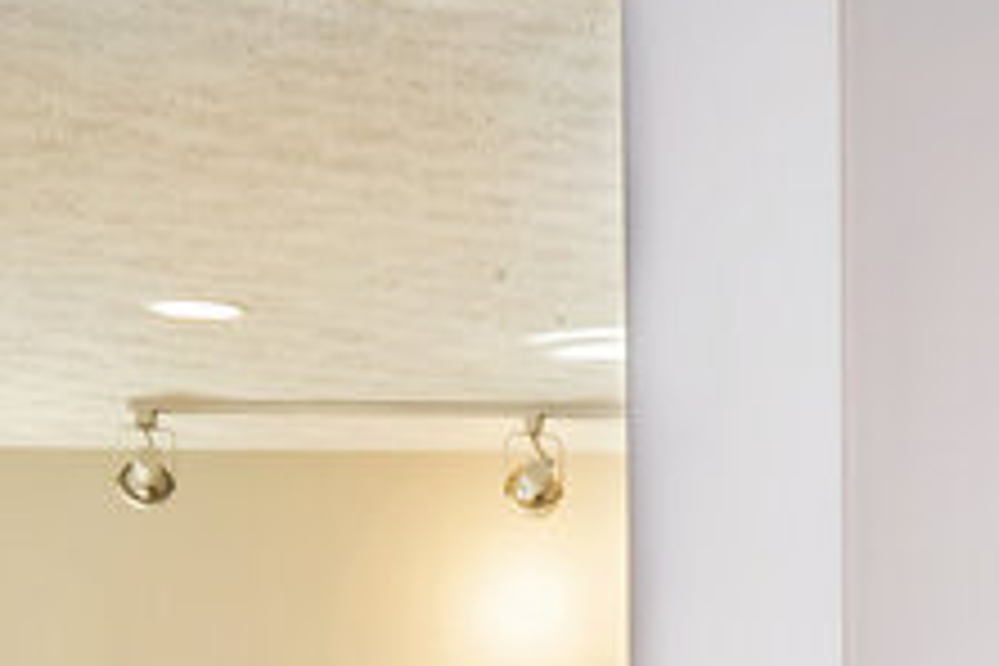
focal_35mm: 189
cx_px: 1616
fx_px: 5244
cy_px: 1415
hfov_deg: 10.4
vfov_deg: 7.0
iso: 400
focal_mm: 35
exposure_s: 1/200
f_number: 4
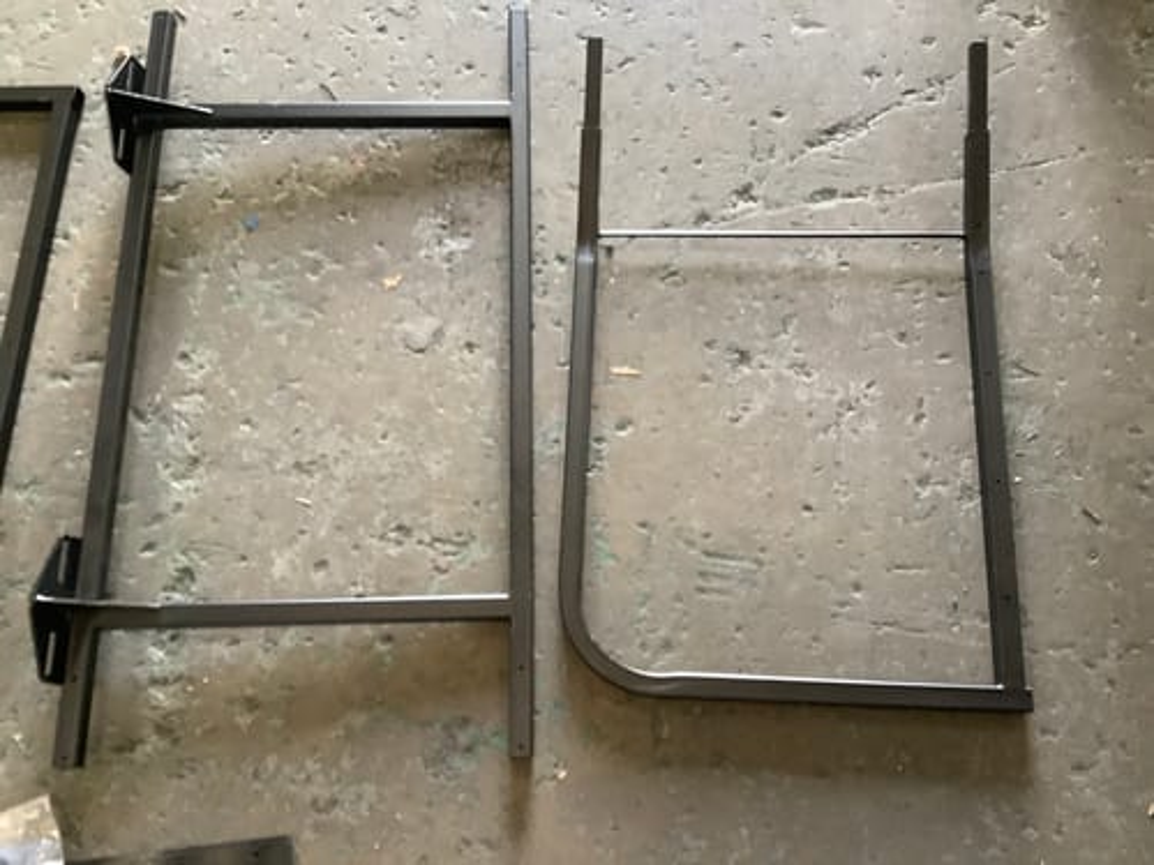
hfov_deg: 58.4
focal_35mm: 31
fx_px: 1033
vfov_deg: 45.4
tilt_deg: -70.7
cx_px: 577
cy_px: 432
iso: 320
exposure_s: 1/33
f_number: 2.4
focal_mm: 3.3
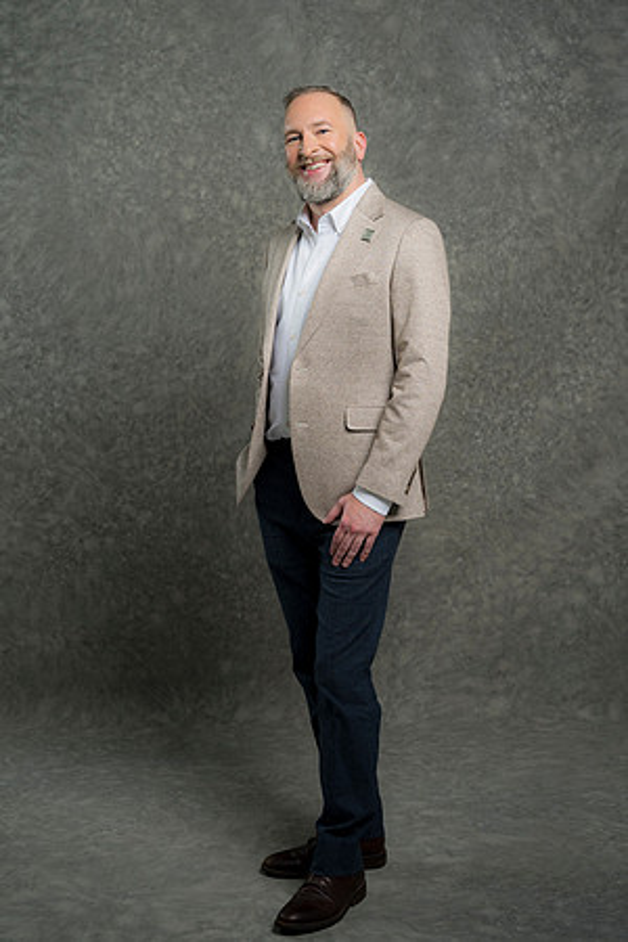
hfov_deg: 24.6
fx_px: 1439
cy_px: 471
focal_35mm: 55
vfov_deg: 36.2
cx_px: 314
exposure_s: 1/160
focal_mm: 55
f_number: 4
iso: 125
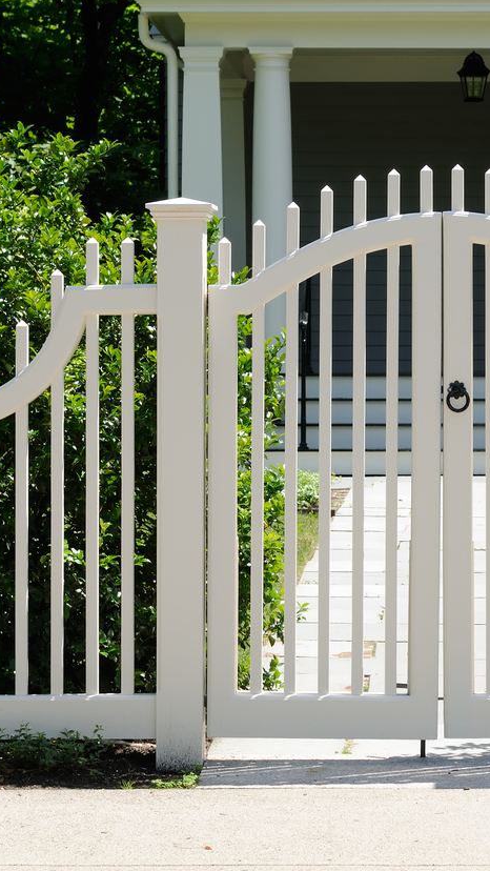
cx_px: 431
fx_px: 3302
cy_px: 435
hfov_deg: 8.5
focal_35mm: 143
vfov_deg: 15.0
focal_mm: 60
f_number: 7.1
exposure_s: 1/160
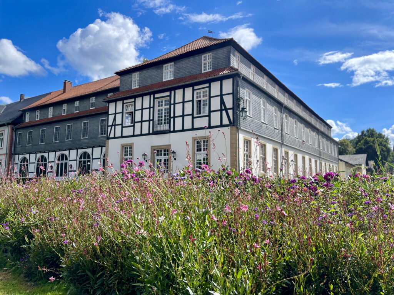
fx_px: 296
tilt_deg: +5.5
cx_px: 197
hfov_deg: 67.3
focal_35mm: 26
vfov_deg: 53.1
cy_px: 148
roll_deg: -0.5
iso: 50
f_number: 1.6
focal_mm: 5.1
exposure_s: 1/4202
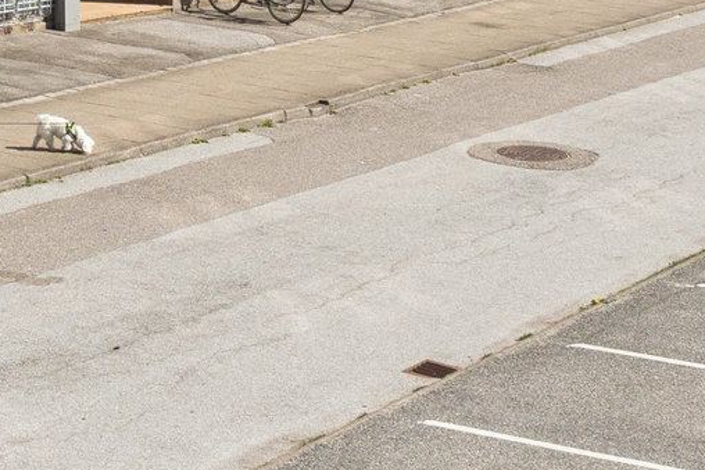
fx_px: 2311
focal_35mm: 118
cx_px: 182
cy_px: -742
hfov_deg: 17.3
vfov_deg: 9.9
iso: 400
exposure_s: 1/800
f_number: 10
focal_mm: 20
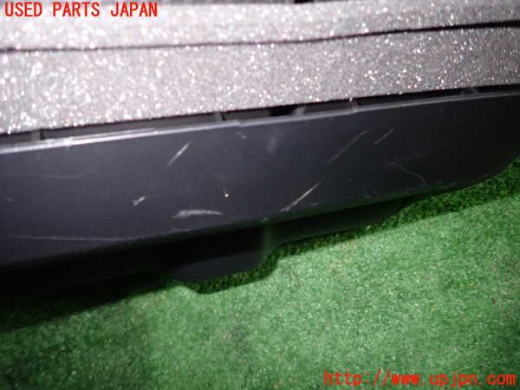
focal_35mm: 25
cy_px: 195
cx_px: 260
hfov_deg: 69.4
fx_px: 376
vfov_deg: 54.9
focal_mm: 4.5
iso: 250
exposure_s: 1/30
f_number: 5.6
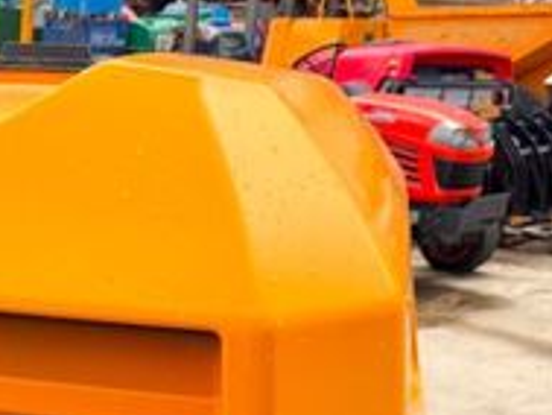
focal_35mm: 76
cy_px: 509
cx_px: -108
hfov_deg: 23.5
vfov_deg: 18.3
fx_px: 1213
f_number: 1.78
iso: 100
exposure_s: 1/878
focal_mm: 6.76
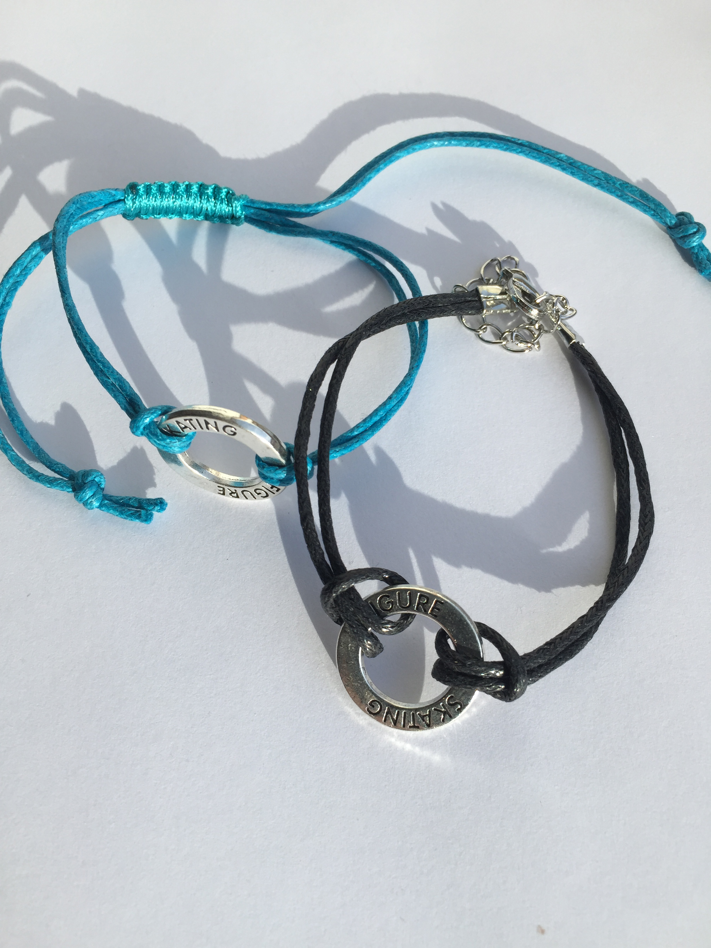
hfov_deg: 48.2
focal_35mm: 29
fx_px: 794
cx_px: 356
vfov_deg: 61.7
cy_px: 474
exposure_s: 1/898
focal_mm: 4.15
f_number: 2.2
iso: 32
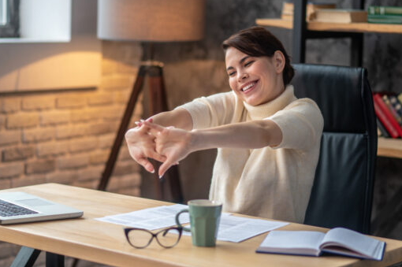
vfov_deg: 13.7
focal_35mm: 100
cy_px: 135
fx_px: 1116
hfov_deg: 20.4
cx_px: 214
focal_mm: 85
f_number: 2.2
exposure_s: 1/160
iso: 250
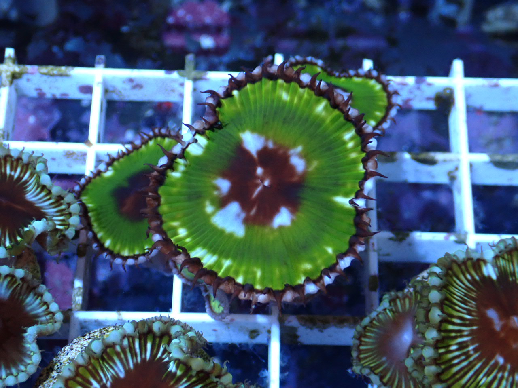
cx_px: 259
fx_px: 1003
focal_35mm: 67
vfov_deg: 21.9
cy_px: 194
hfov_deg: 29.0
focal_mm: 11.88
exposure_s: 1/100
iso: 800
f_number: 3.8
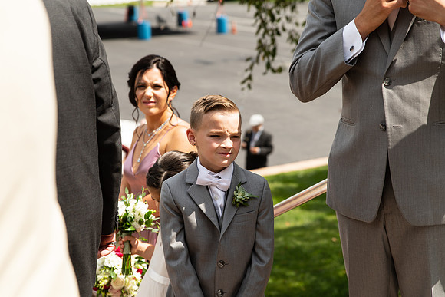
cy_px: 148
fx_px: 865
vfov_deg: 19.5
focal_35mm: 70
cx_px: 222
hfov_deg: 28.8
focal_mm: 70
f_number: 4
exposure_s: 1/640
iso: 125
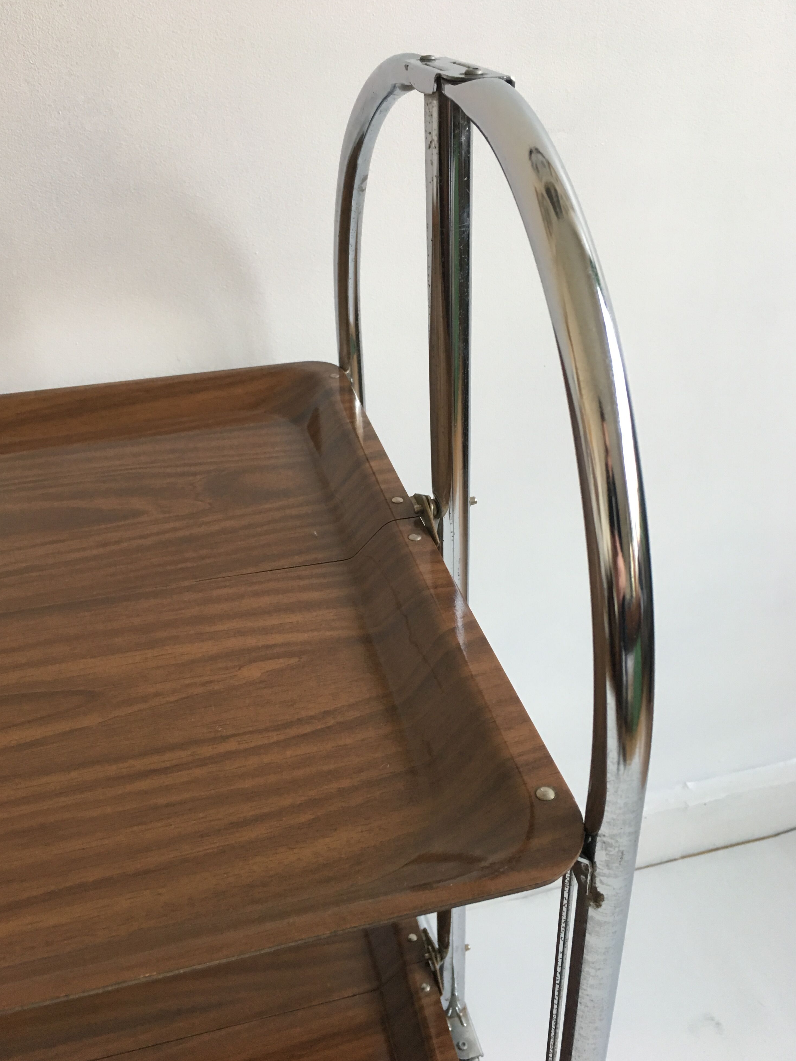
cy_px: 533
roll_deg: +2.0
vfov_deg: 60.0
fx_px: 920
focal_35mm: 30
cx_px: 398
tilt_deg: -30.9
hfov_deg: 46.8
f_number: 2.2
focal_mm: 4.15
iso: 125
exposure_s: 1/33
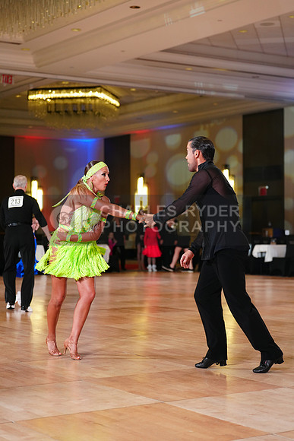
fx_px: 857
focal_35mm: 70
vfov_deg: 28.8
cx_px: 147
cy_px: 220
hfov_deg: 19.5
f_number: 2.8
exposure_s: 1/400
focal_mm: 70
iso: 1600
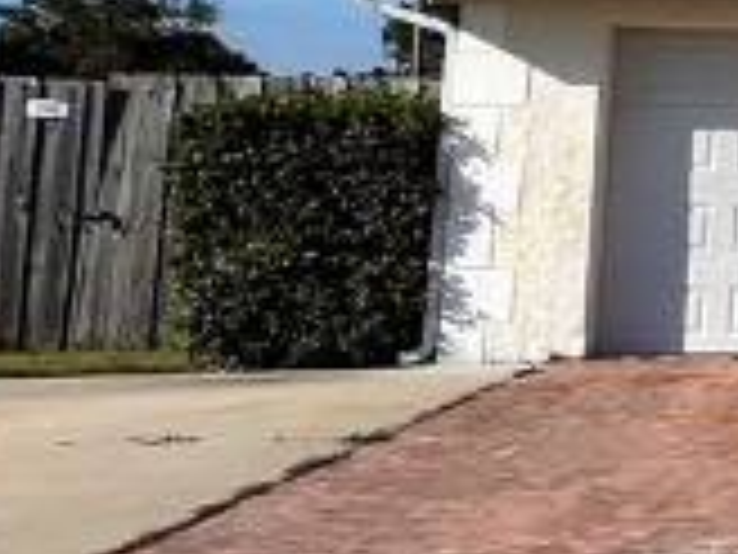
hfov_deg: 16.4
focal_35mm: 81
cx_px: 1593
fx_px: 1727
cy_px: -9
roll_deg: -0.8
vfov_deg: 17.7
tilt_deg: +6.7
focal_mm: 1.57
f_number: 1.8
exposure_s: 1/1754
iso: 32
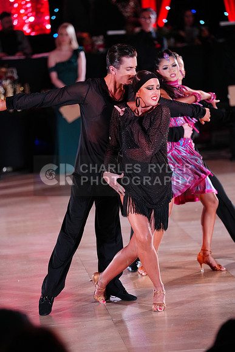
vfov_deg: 12.9
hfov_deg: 8.6
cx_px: 118
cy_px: 176
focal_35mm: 159
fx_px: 1556
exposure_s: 1/320
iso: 2500
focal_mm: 159
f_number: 2.8
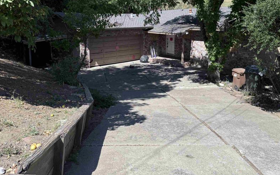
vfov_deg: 37.7
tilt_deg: -10.1
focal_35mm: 33
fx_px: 252
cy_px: 54
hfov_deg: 58.1
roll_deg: +1.7
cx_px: 145
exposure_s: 1/2445
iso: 80
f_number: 1.78
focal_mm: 6.76
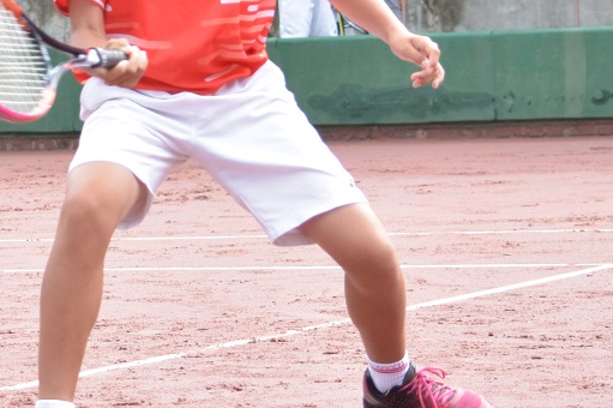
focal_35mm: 182
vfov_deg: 7.5
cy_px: 86
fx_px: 3097
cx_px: 125
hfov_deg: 11.3
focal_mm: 62
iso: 800
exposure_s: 1/1250
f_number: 4.5
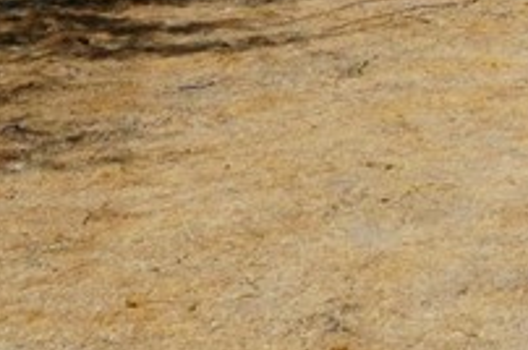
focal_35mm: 170
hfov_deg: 10.8
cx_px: 1153
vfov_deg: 7.5
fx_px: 2485
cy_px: -475
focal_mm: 21
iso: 100
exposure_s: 1/400
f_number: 10
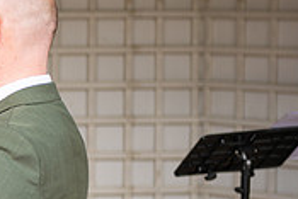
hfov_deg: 8.6
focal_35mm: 232
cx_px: -182
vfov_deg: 5.9
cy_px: 122
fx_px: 1922
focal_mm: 70
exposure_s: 1/160
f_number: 3.5
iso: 100
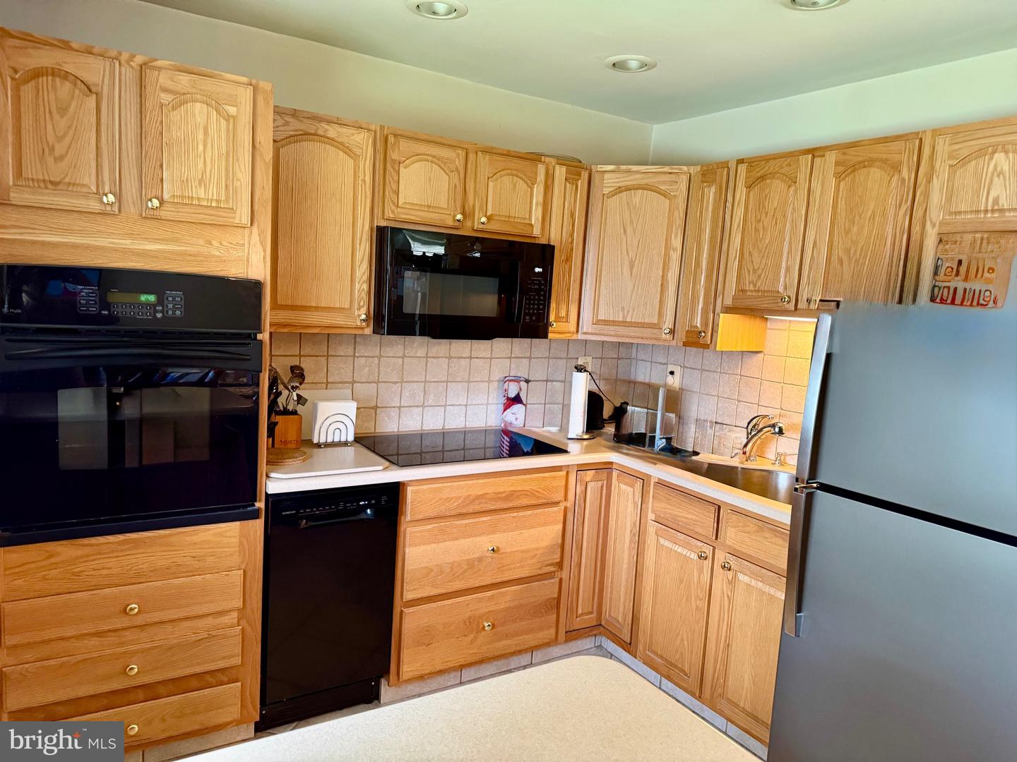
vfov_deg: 56.8
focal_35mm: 24
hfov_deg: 71.6
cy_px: 381
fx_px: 705
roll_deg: -2.8
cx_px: 508
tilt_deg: -6.4
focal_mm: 6.76
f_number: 1.78
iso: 500
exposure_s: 1/60
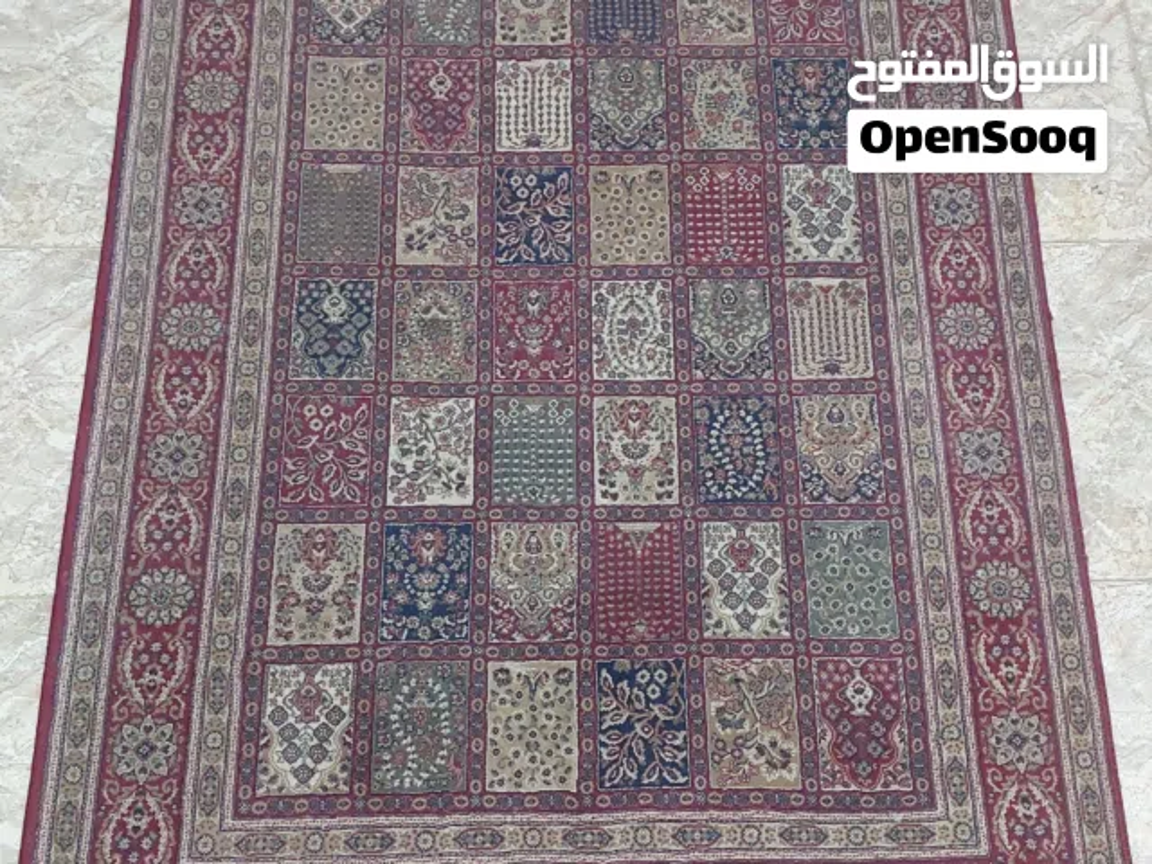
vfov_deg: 58.9
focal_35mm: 23
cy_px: 432
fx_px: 765
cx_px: 576
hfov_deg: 73.9
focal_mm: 5.06
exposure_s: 1/33.3
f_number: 1.8
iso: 500
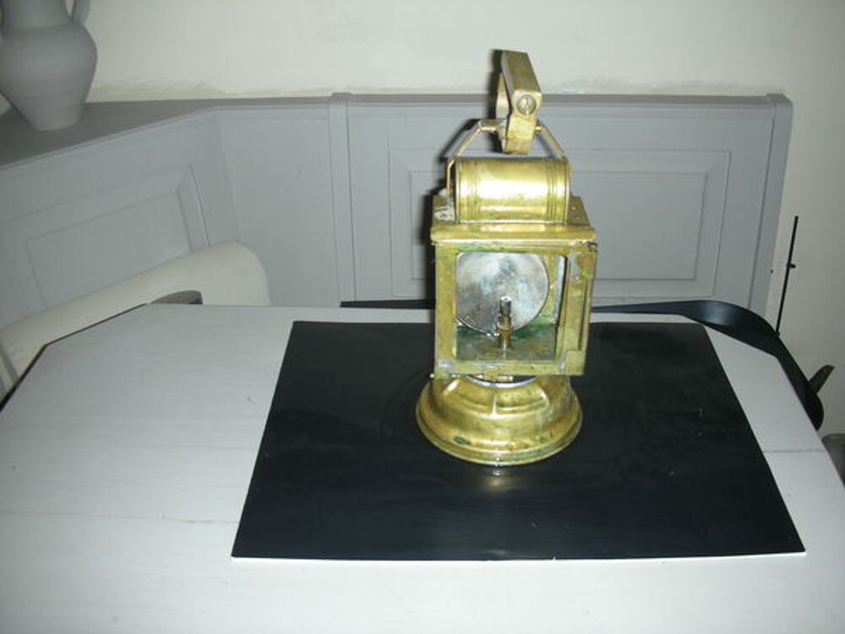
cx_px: 422
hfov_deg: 52.6
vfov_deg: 40.7
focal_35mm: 35
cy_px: 317
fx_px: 854
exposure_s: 1/60
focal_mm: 5.8
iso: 62
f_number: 2.8
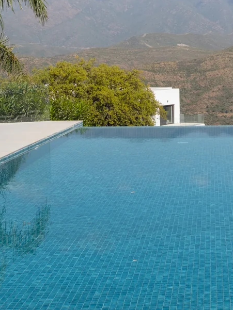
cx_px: 188
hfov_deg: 16.8
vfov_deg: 22.4
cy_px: 92
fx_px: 781
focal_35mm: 87
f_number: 8
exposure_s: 1/400
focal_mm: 22.9
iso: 125
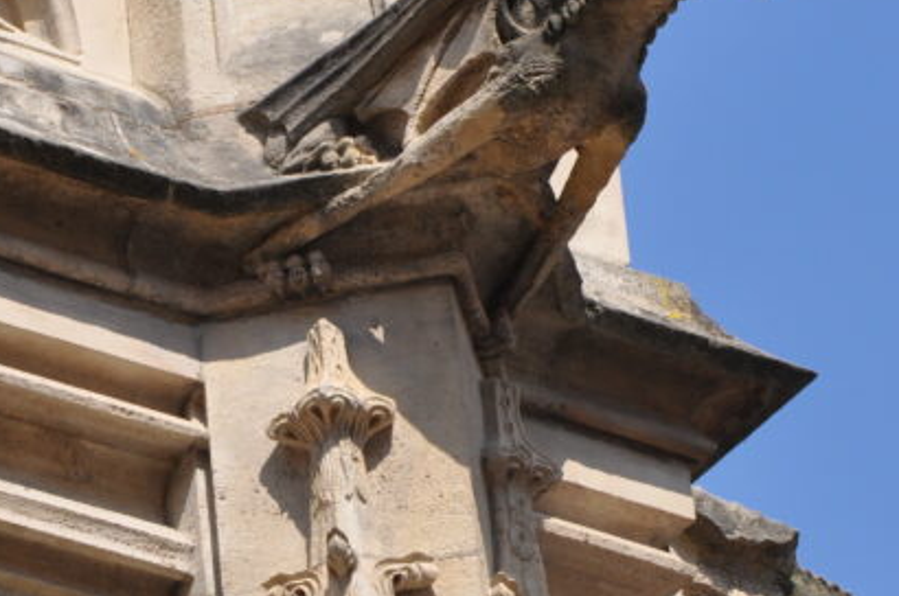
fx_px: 9805
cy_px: 397
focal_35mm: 393
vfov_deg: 3.5
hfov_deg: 5.2
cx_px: 656
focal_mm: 105
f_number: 11
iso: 320
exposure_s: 1/500
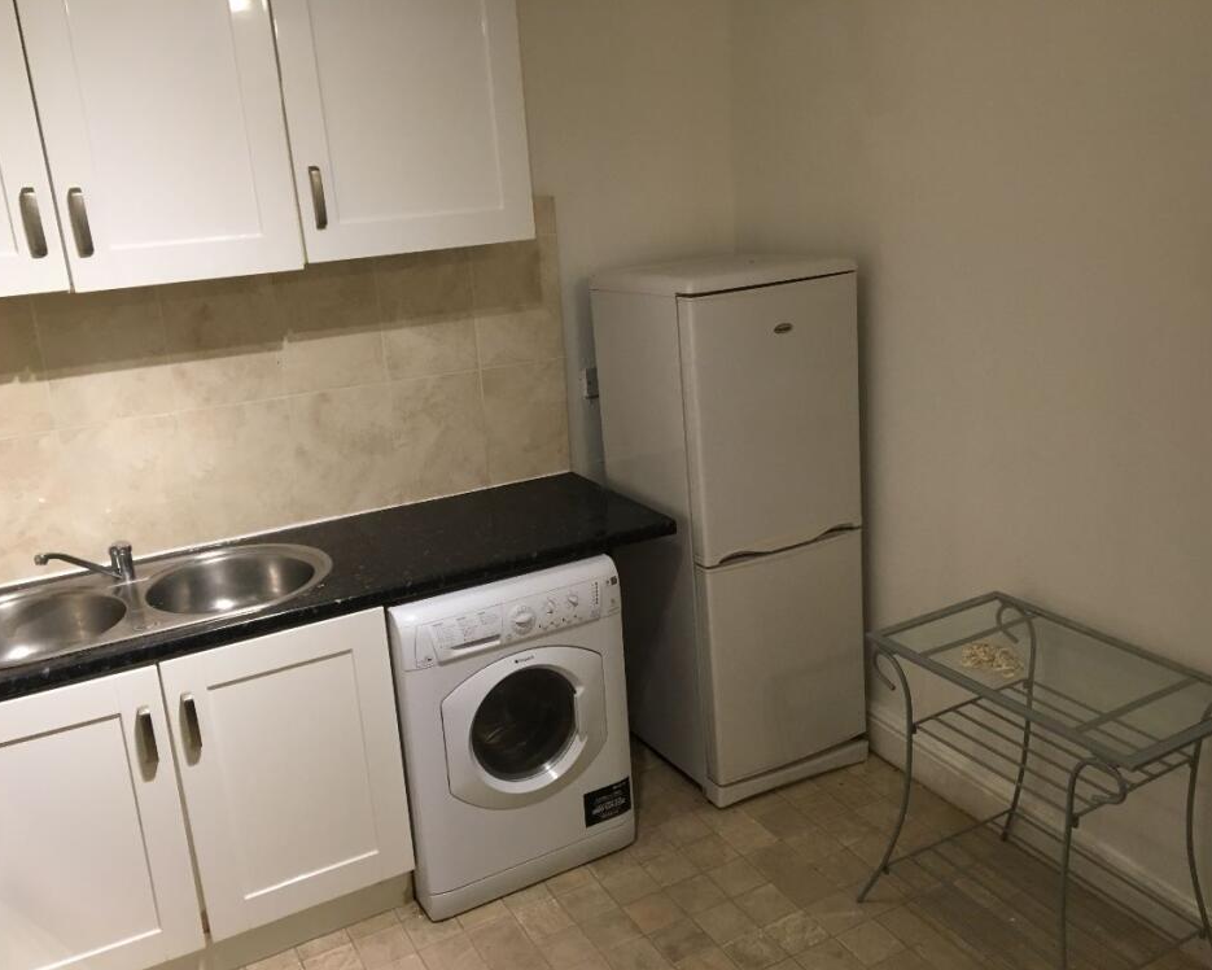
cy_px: 493
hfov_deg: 57.2
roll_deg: +4.2
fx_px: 1112
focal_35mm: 31
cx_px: 609
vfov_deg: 47.1
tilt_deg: -16.8
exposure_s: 1/33
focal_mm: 4.15
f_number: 2.2
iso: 125
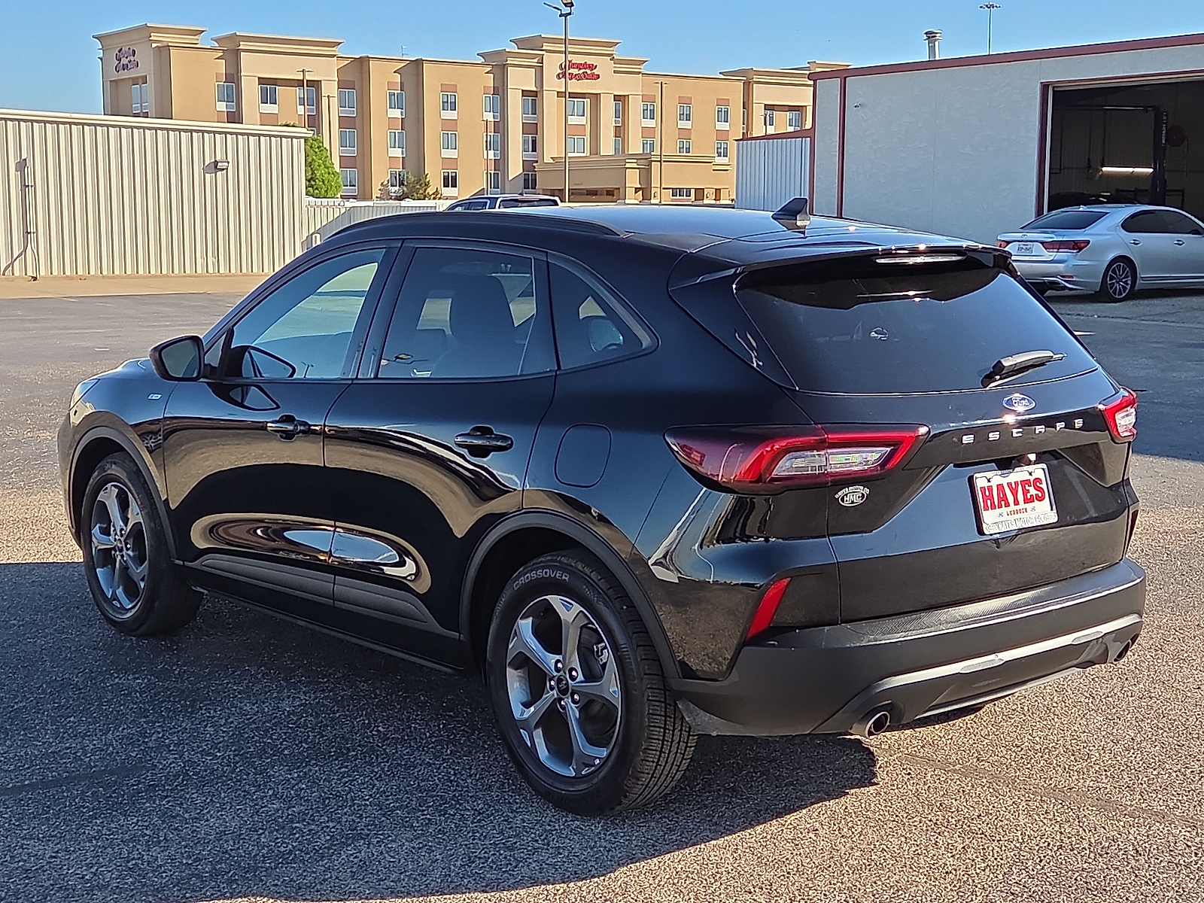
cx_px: 602
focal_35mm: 50
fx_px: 1739
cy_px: 452
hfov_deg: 38.2
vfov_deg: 29.1
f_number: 1.8
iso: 25
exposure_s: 1/1111
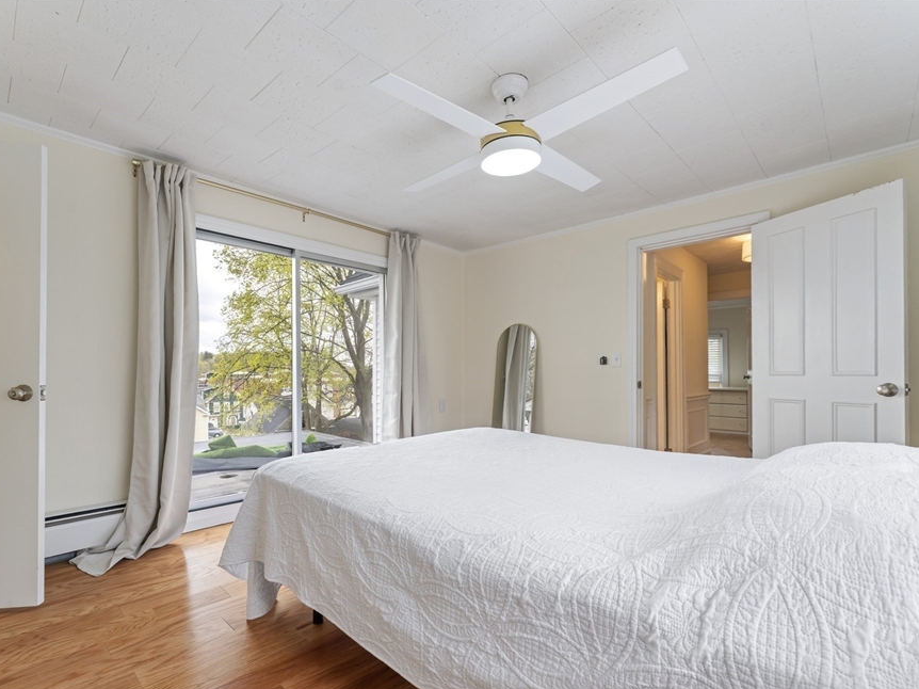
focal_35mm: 16
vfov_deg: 78.0
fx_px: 425
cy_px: 358
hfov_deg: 94.4
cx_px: 434
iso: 400
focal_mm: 14
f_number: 9
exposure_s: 1/10
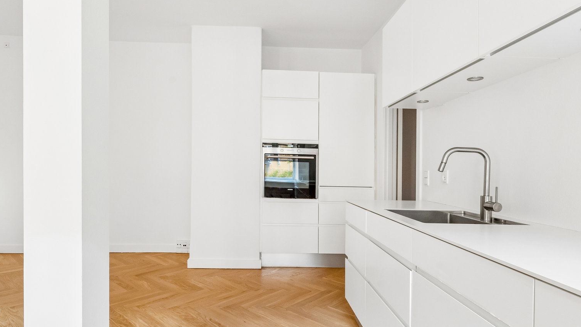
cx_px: 281
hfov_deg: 86.6
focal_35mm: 20
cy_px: 172
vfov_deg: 55.9
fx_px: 308
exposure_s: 1/2
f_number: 10
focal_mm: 12
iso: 200
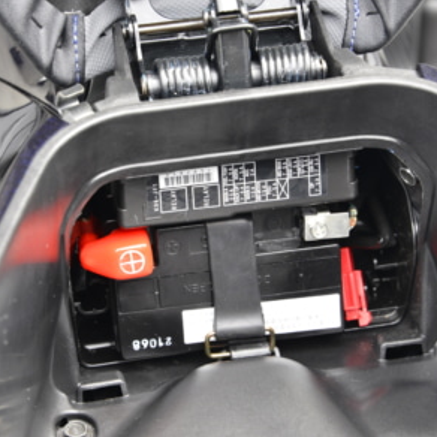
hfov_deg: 10.1
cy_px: 218
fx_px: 2471
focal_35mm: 173
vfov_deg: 10.1
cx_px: 242
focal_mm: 135
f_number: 7.1
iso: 1250
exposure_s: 1/160
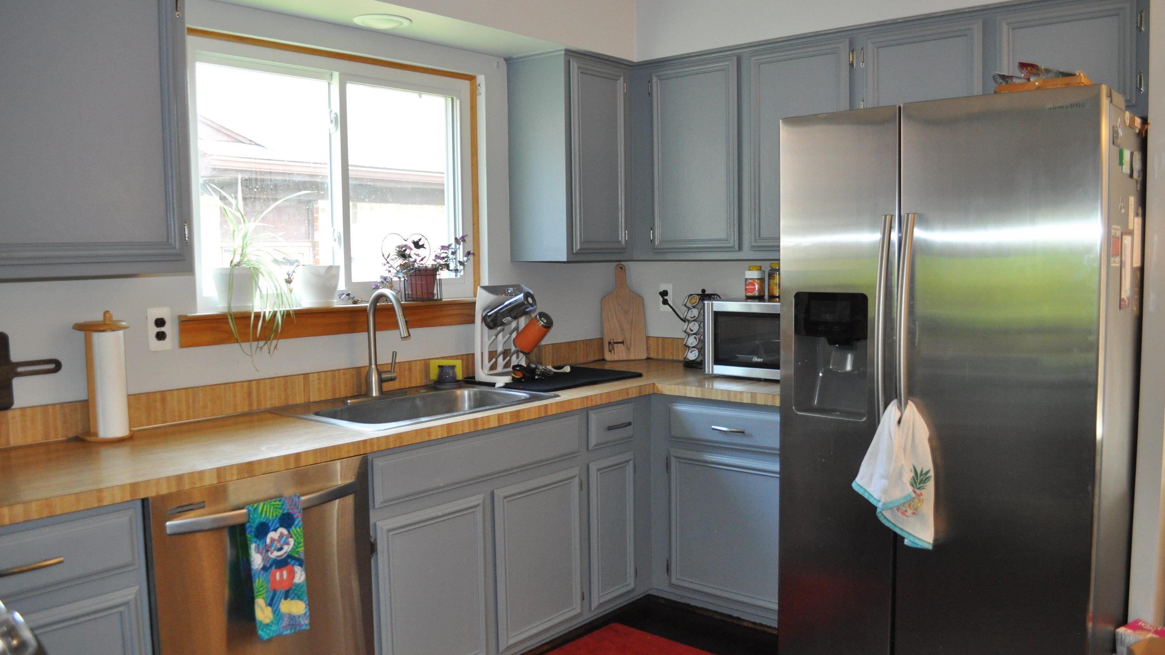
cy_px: 340
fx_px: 896
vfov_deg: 40.2
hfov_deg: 66.1
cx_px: 593
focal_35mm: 29
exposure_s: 1/60
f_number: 3.5
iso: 800
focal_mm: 18
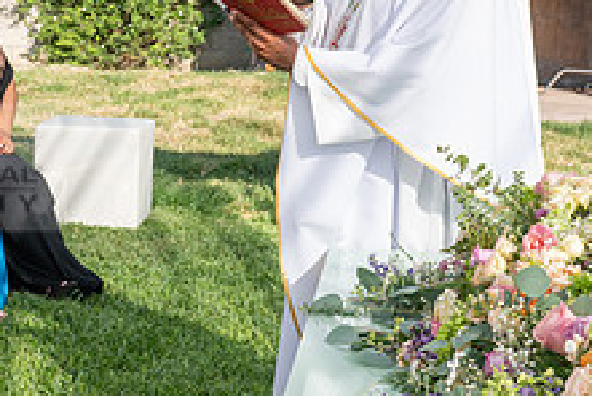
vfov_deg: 14.4
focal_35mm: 95
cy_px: 148
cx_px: -104
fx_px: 1564
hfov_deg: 20.2
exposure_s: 1/640
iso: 200
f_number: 6.3
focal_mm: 28
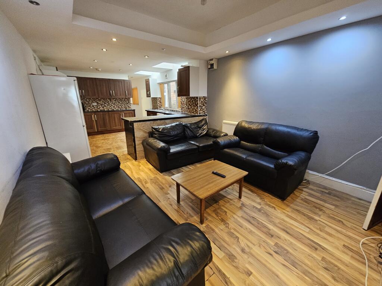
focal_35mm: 13
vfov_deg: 89.9
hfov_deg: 106.2
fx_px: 143
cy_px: 143
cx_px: 191
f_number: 2.2
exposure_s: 1/25
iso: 640
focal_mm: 2.2
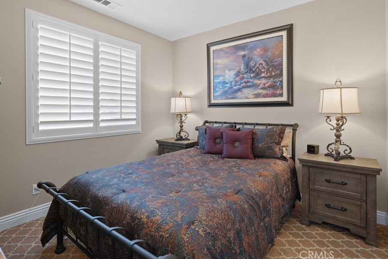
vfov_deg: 67.2
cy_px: 115
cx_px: 206
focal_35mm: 18
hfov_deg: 89.9
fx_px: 194
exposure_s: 1/15
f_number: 7.1
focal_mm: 16
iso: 1250
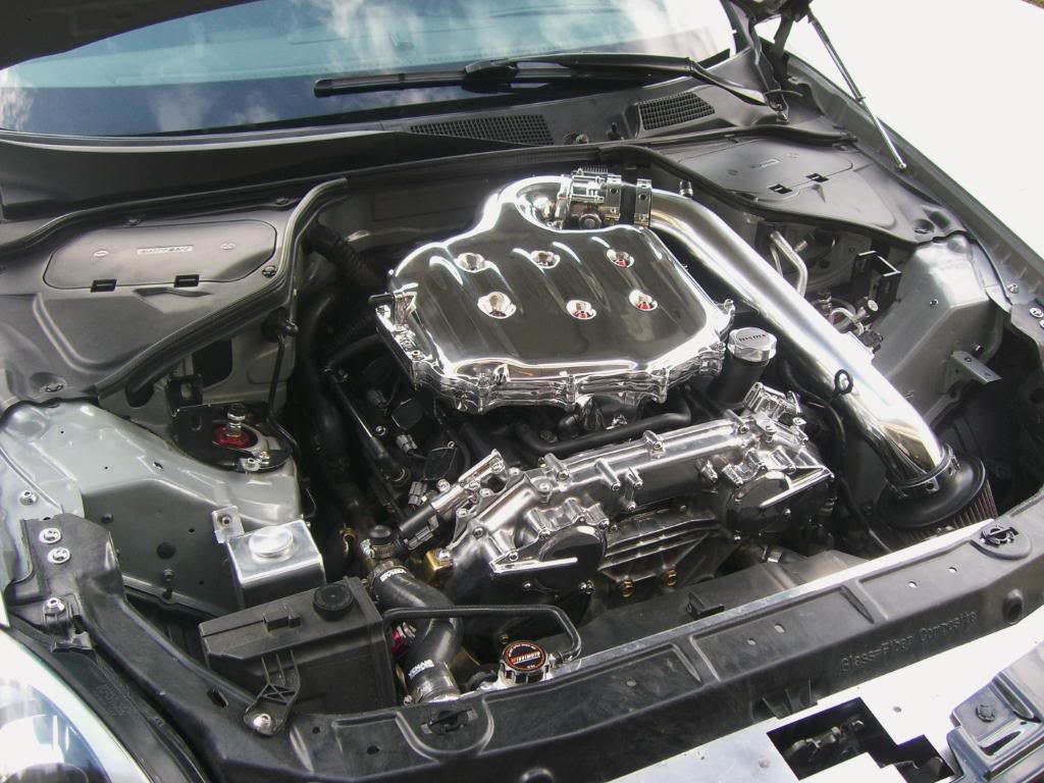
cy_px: 392
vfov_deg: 37.7
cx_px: 522
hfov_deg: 49.0
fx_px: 1146
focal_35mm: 38
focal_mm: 6.2
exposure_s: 1/100
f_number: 2.7
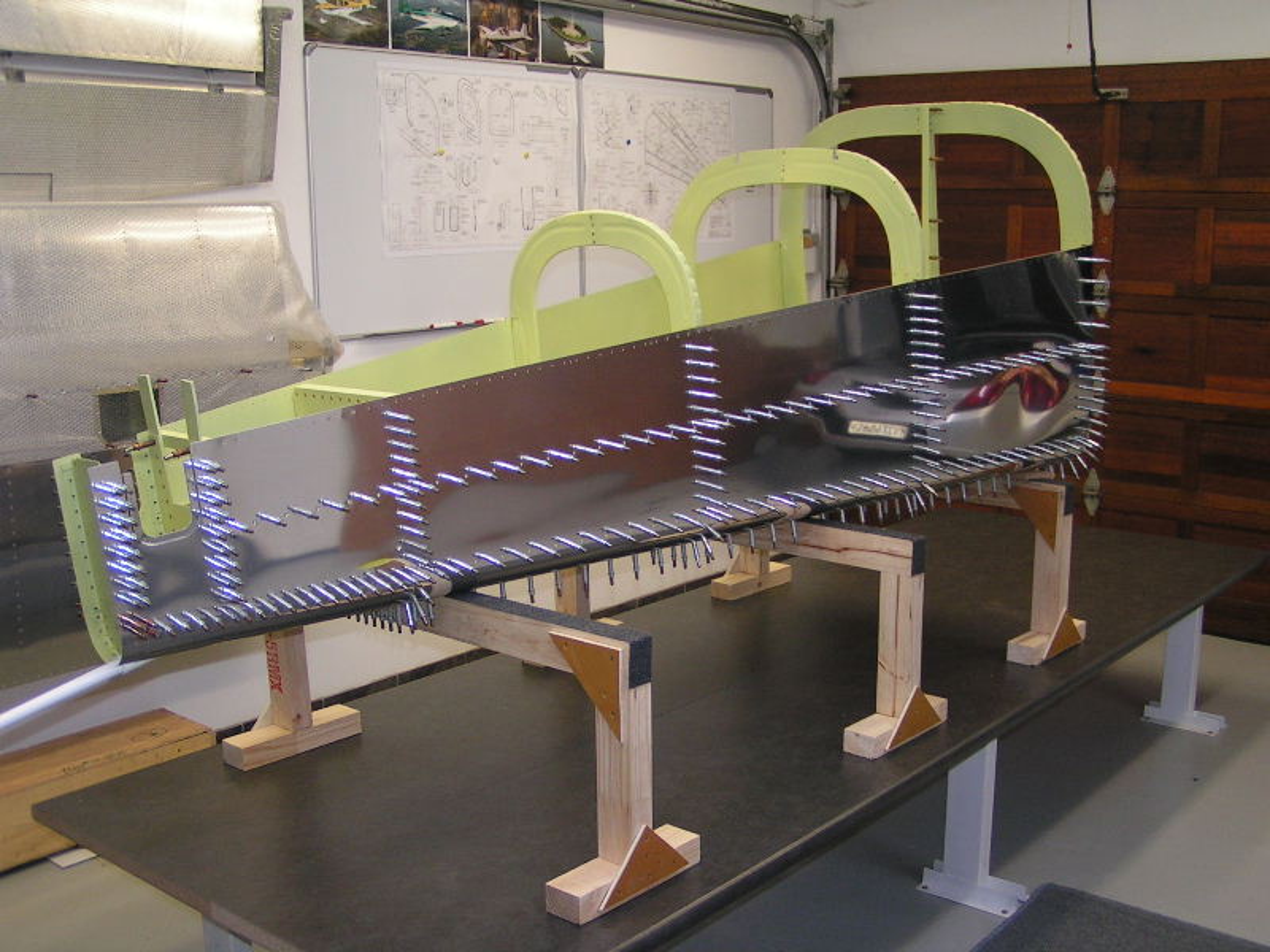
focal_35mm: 38
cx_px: 635
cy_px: 476
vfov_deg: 37.7
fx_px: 1394
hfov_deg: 49.0
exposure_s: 1/50
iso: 80
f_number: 2.8
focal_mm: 5.8
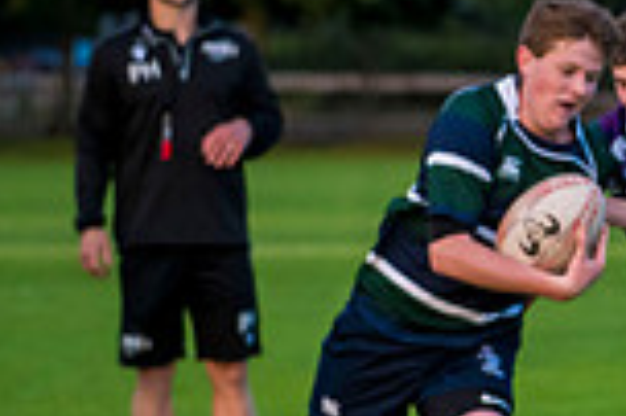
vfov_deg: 2.2
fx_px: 10630
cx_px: 1112
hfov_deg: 3.4
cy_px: 270
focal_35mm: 612
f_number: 4.5
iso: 1600
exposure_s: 1/640
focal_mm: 160
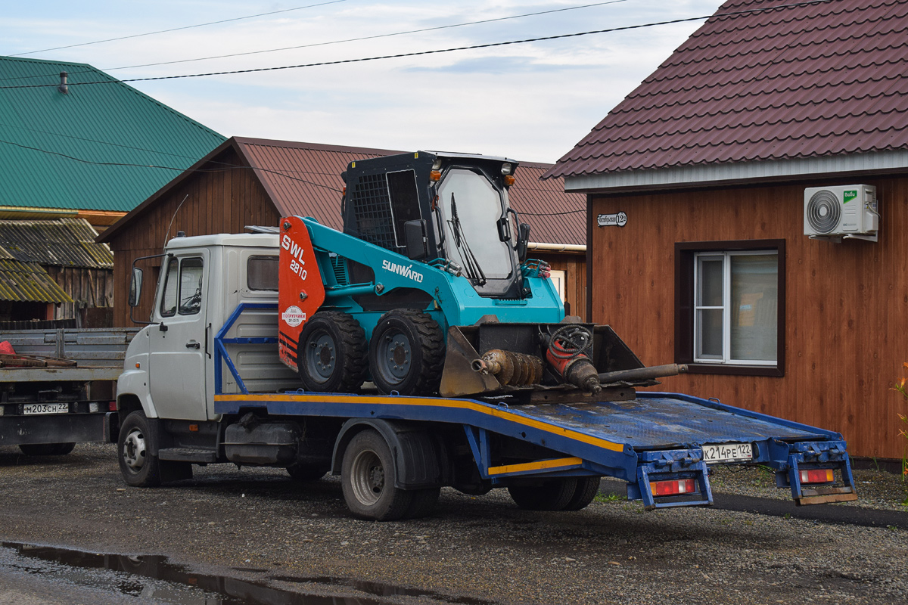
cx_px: 454
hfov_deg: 31.9
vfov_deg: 21.6
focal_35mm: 63
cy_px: 302
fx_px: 1589
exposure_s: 1/250
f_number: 6.3
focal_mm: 42
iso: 400
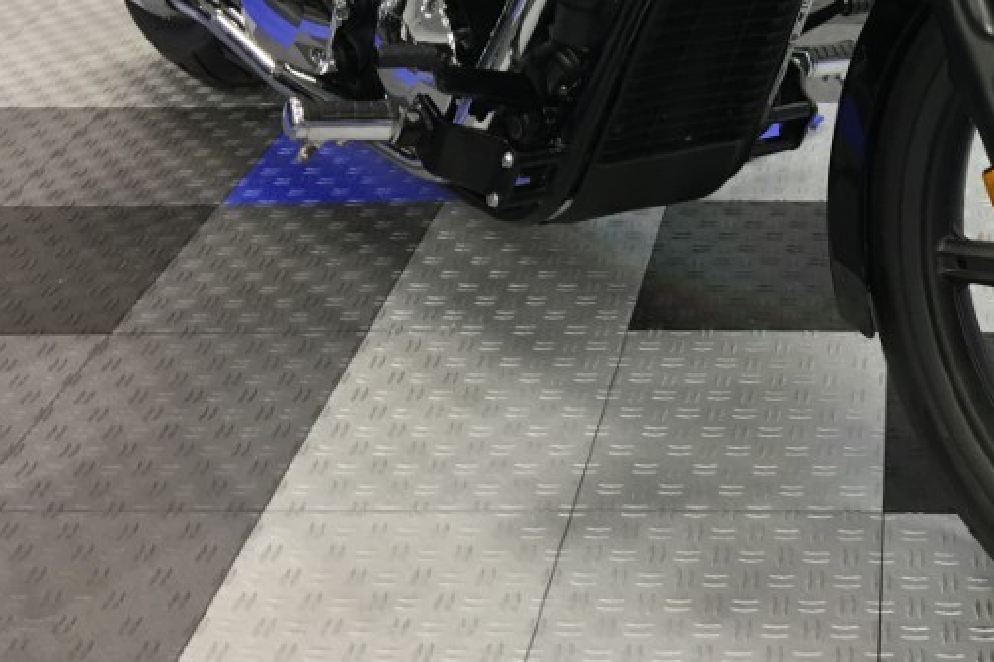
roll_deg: +1.2
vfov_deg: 24.3
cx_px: 881
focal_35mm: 54
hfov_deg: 34.9
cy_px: 64
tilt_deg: -23.6
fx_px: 1490
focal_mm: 4.15
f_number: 2.2
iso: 40
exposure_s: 1/15
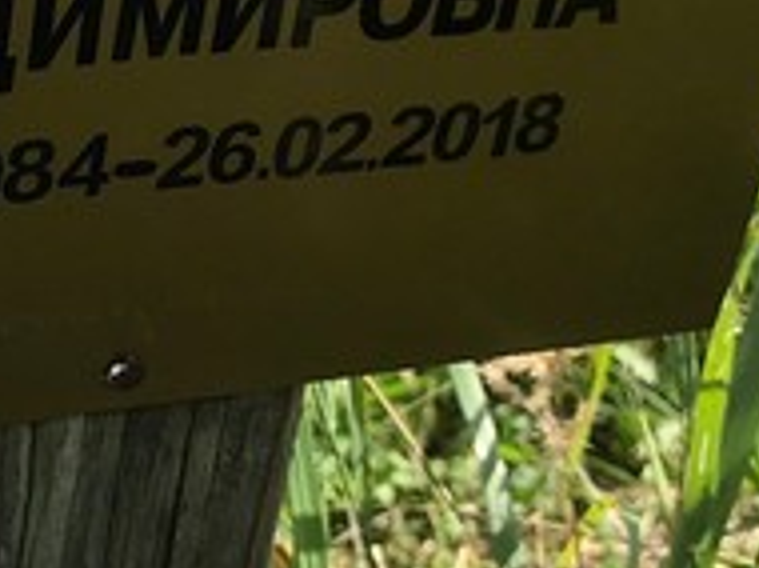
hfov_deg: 16.3
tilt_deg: -28.0
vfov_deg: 12.4
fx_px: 2584
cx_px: -20
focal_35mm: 118
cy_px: 44
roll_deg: -9.3
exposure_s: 1/1244
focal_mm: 3.99
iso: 20
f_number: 1.8
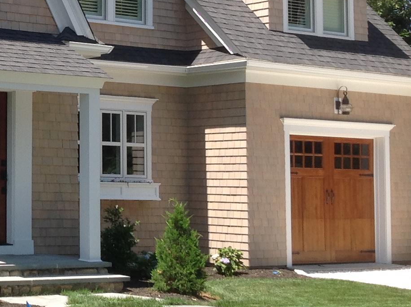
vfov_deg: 14.8
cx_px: -93
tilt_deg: +6.6
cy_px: 78
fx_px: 1174
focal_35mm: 99
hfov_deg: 18.7
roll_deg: +0.1
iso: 50
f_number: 2.4
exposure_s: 1/796
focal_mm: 4.28
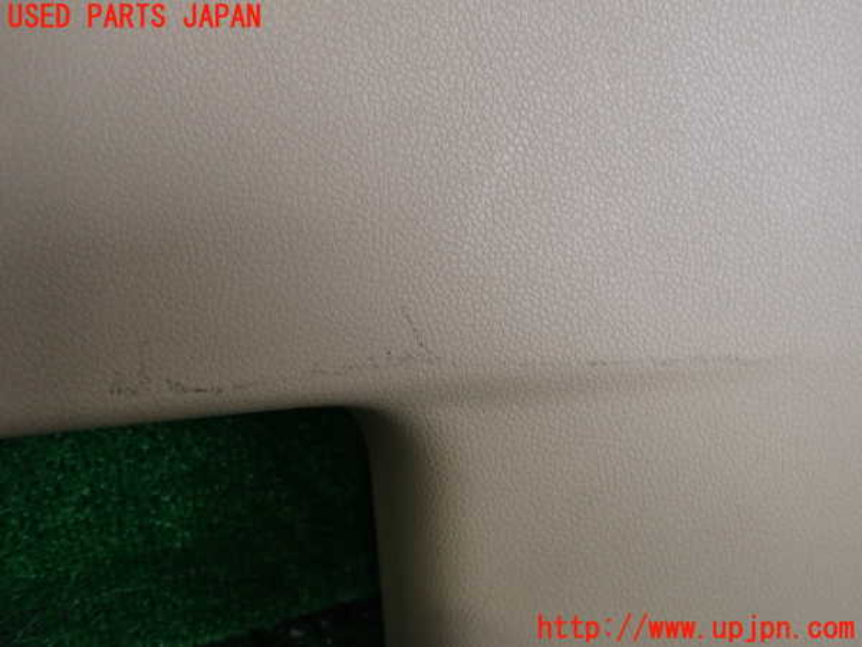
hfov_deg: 60.0
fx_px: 747
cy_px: 324
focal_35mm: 30
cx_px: 431
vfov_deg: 46.8
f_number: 2.3
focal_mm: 5.4
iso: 200
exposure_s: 1/80
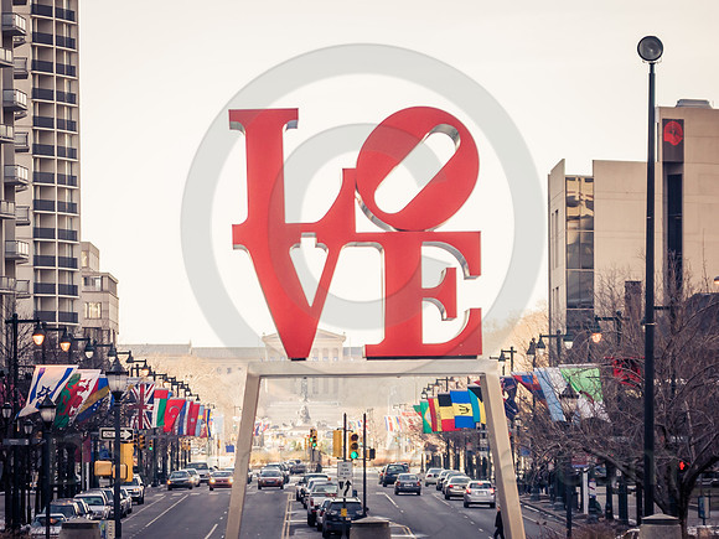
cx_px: 390
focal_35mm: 218
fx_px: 4520
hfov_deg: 9.1
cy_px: 327
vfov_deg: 6.8
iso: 100
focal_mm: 110
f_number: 5.6
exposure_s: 1/320
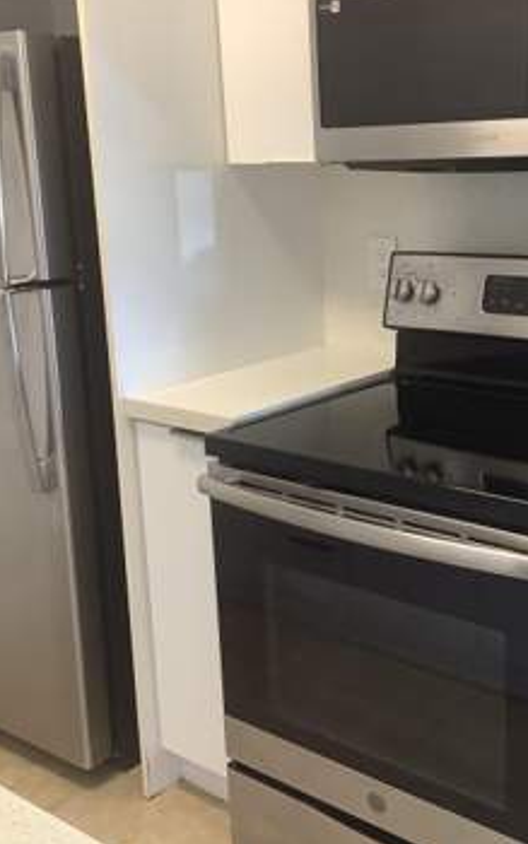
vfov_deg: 44.3
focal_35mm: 45
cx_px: 379
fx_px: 1035
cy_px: 418
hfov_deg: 28.3
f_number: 2.4
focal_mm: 3.3
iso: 80
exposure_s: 1/50
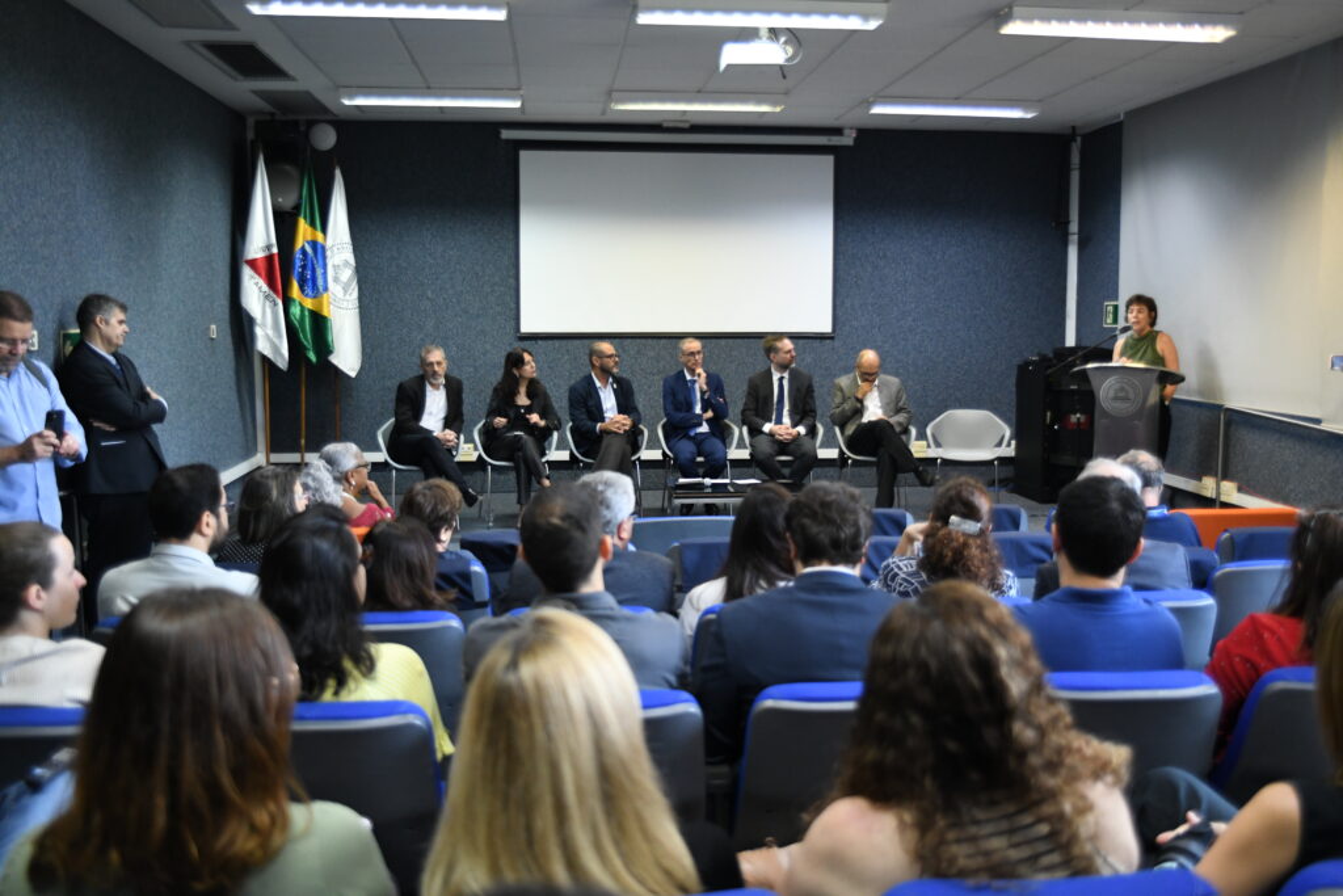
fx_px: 1157
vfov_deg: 42.3
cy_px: 448
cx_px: 672
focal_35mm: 31
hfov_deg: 60.3
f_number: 2.8
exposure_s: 1/200
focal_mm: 31
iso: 2500
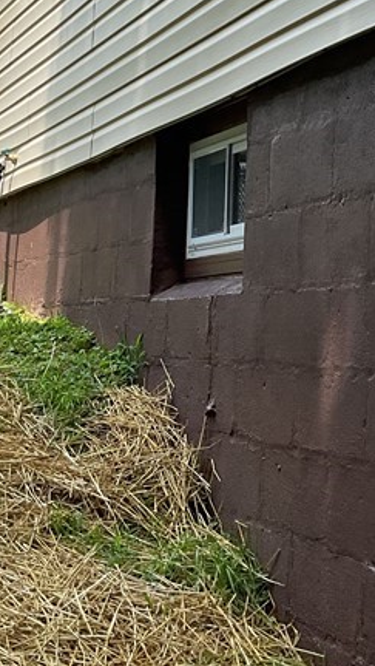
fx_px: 1323
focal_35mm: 75
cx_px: 343
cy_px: 155
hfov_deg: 15.9
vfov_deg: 27.8
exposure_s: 1/749
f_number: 1.8
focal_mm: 3
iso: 16
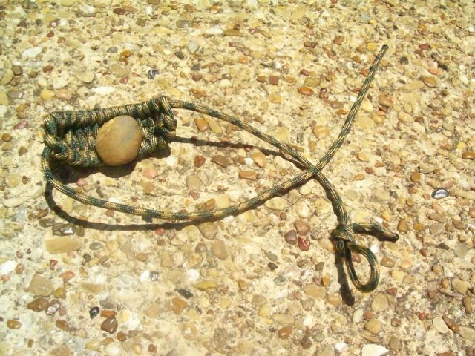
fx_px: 494
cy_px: 178
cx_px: 238
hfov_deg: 51.4
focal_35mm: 36
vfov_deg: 39.7
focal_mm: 6
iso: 200
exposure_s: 1/1401
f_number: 4.8
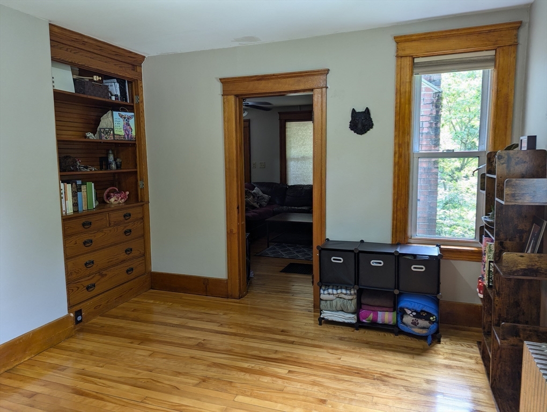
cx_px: 274
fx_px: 380
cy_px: 206
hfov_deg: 71.5
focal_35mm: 24
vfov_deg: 56.9
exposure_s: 1/30
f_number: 1.85
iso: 26
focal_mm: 6.81
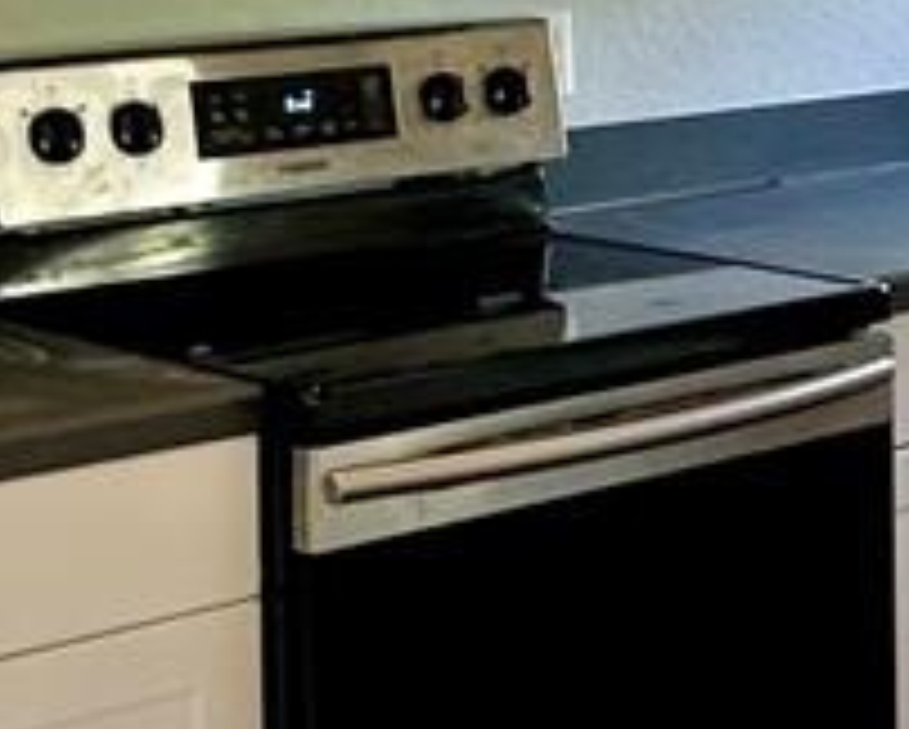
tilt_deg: -2.4
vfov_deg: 14.0
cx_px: 788
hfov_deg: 17.5
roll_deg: +0.2
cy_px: -54
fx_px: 2908
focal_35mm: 108
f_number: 2.2
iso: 160
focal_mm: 2.22
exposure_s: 1/60
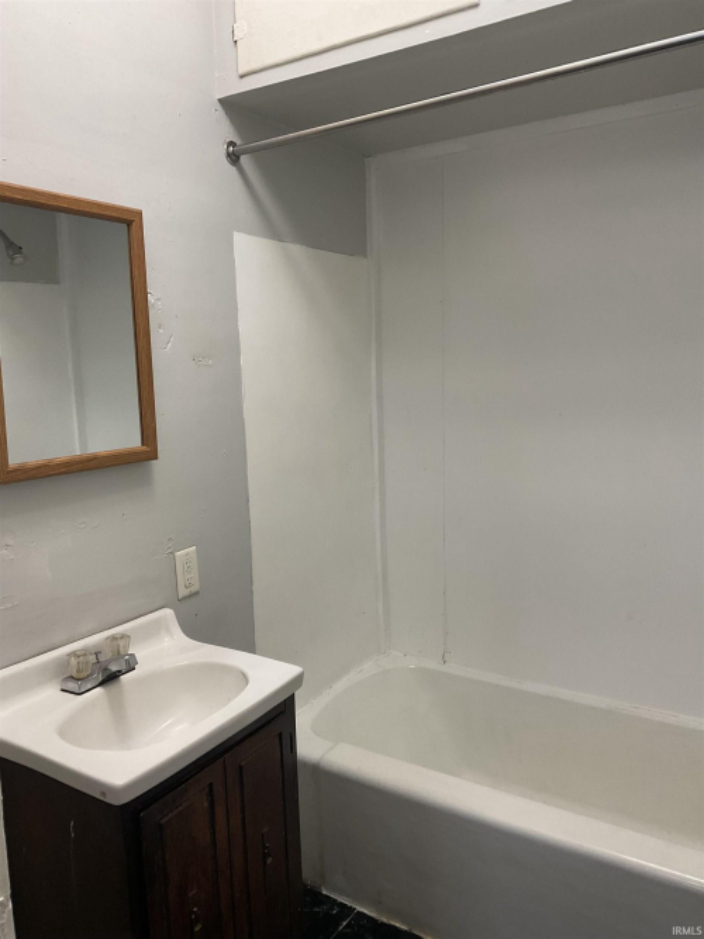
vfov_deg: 61.7
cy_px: 470
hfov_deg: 48.2
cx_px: 352
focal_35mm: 29
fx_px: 787
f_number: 1.8
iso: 80
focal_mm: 3
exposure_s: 1/60
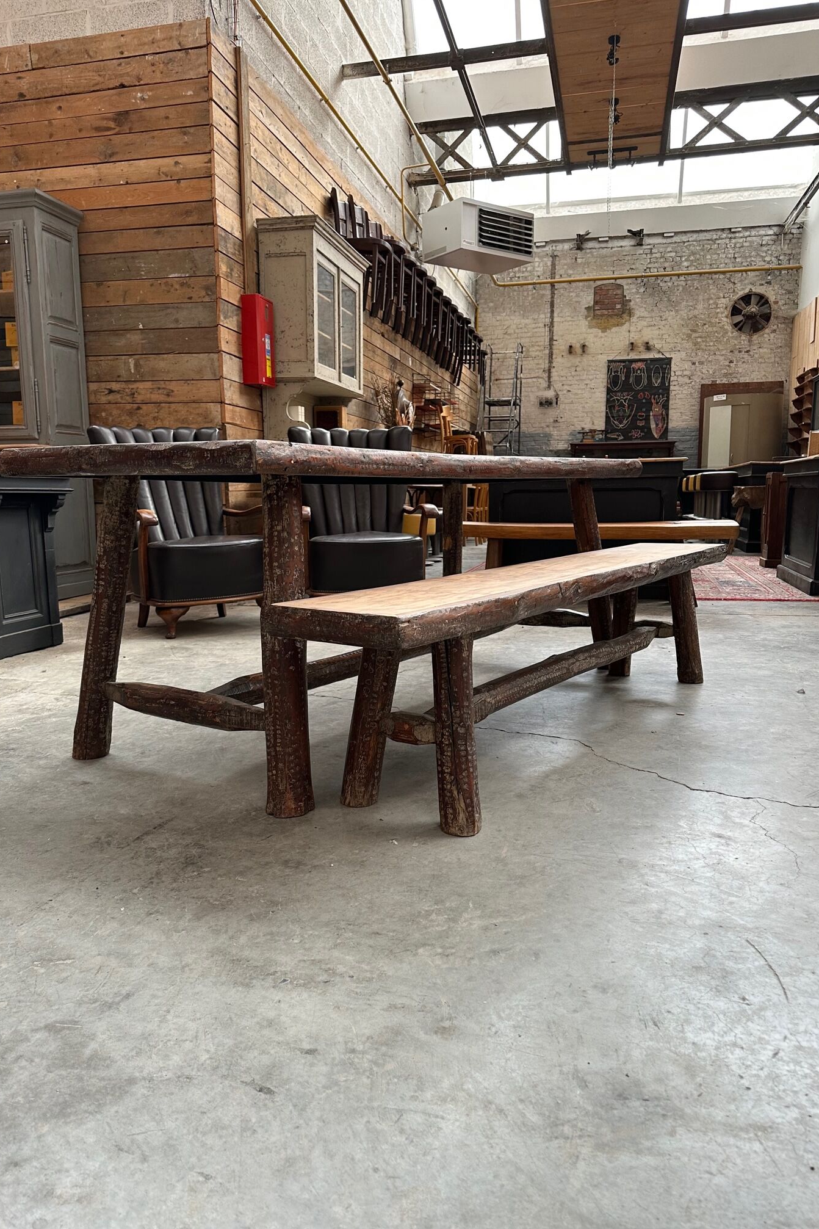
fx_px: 853
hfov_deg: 51.3
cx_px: 394
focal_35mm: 25
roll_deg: +0.7
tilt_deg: -8.2
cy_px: 615
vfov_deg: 71.5
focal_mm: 6.86
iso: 125
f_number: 1.78
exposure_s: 1/121
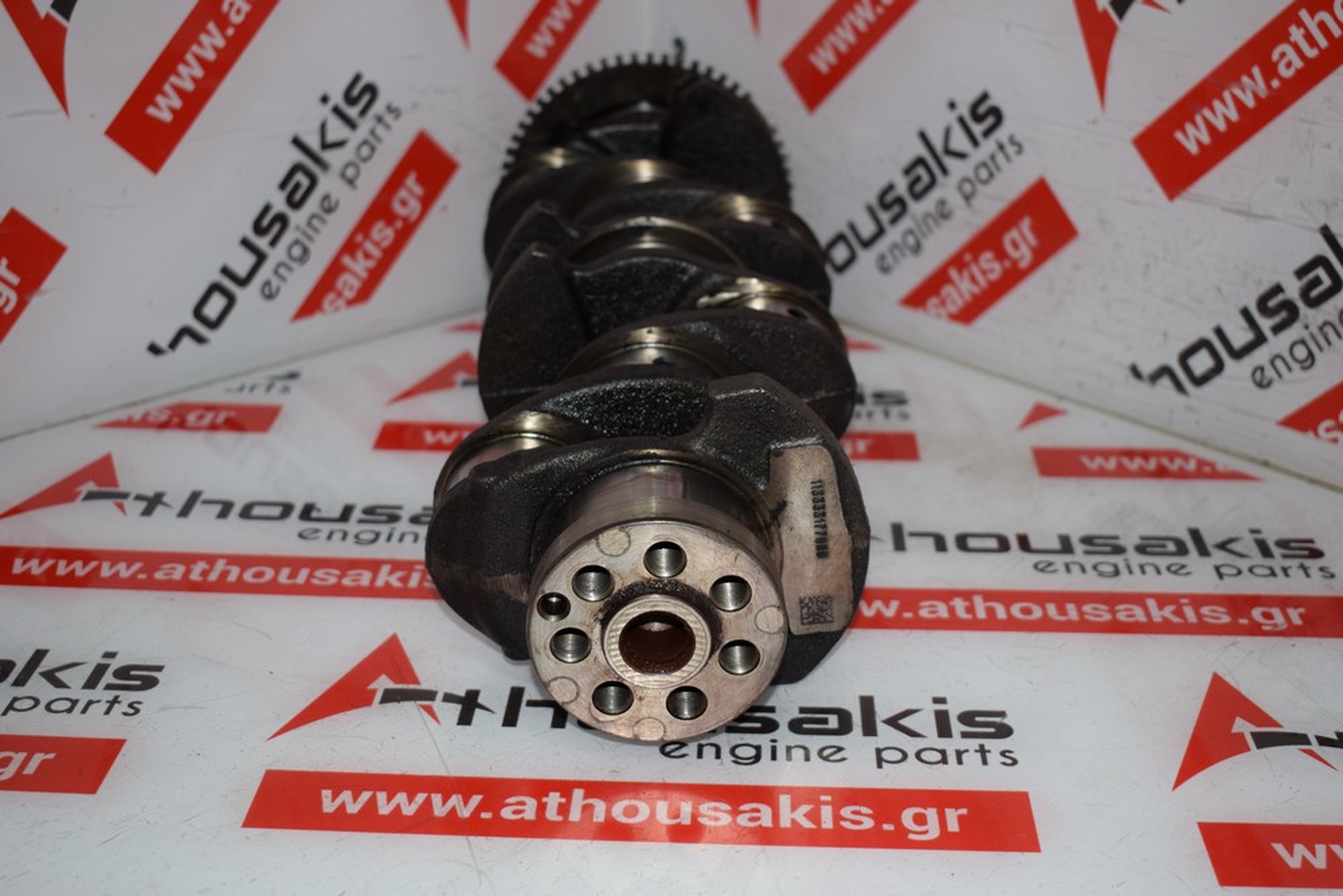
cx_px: 672
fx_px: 1903
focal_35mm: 51
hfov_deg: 38.9
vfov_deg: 26.5
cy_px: 448
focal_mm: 34
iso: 500
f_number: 4.5
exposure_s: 1/200
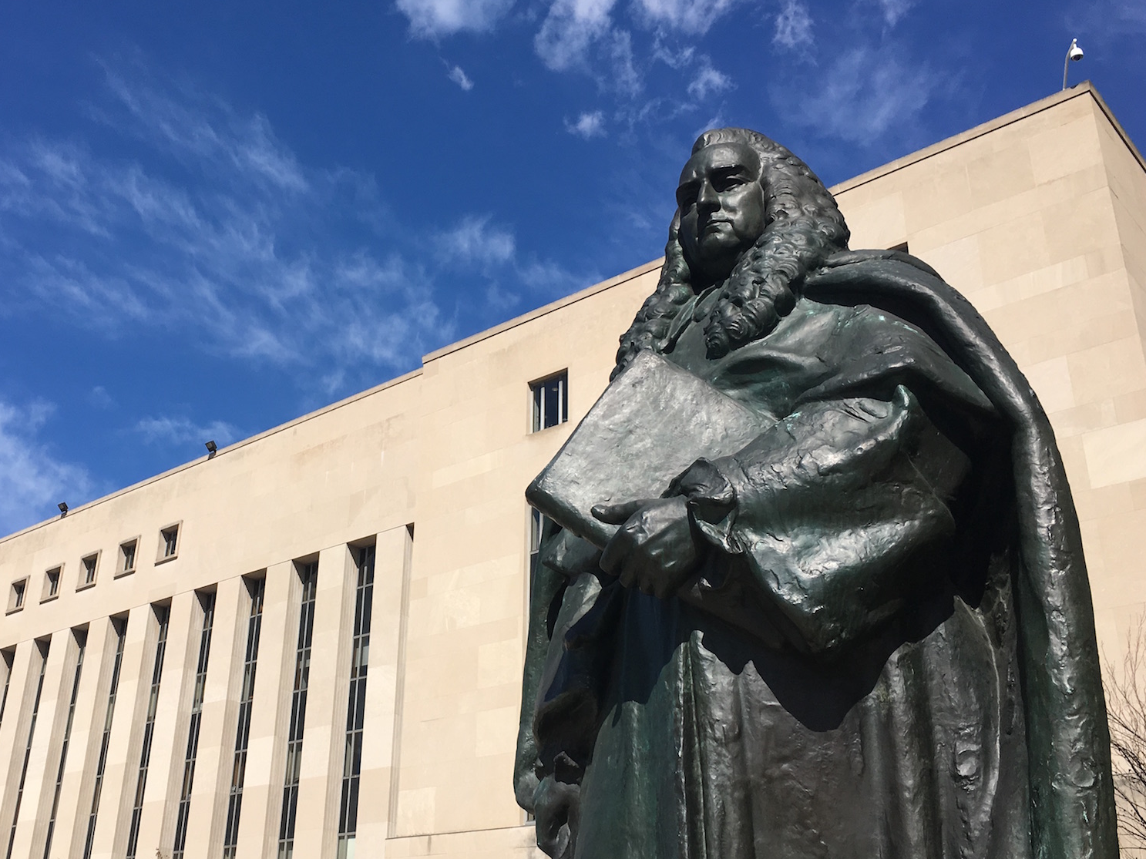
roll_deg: -4.1
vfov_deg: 36.8
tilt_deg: +25.5
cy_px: 460
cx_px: 423
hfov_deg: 47.4
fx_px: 1291
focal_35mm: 39
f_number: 2.2
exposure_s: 1/2024
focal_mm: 4.15
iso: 25
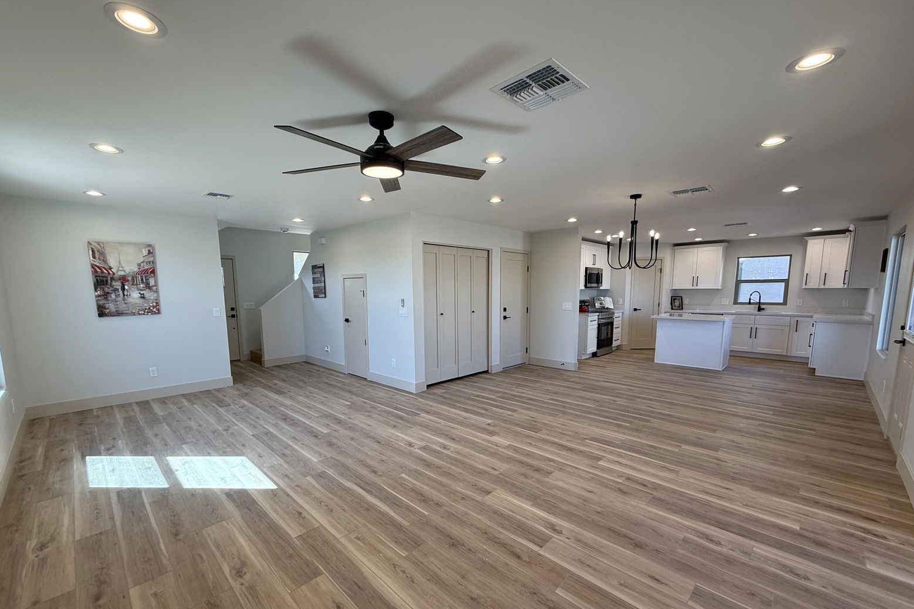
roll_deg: +0.1
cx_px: 451
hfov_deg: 100.4
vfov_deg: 77.0
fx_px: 381
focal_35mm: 15
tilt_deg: -7.1
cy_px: 340
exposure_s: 1/120
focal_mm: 2.22
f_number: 2.2
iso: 80
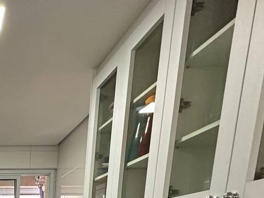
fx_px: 351
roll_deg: +0.1
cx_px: -47
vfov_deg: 23.1
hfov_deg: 33.9
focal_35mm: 46
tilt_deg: -12.5
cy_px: 323
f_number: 2.2
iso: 250
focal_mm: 2.22
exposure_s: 1/120
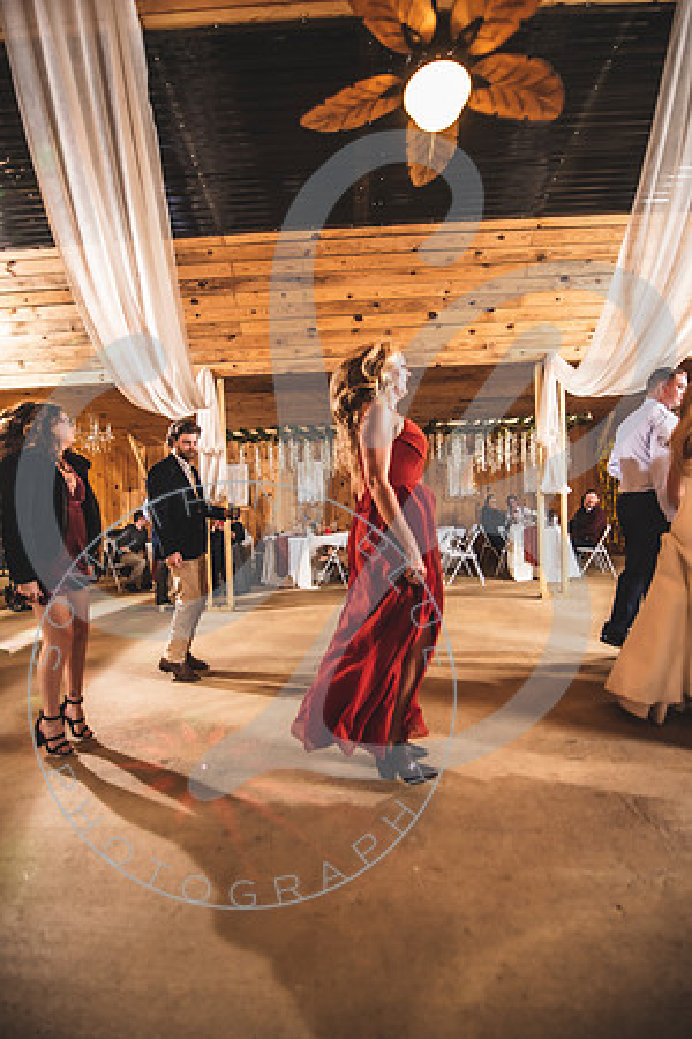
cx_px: 346
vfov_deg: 104.3
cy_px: 520
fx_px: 404
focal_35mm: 14
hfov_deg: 81.2
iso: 800
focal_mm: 14
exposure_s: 1/125
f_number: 2.8
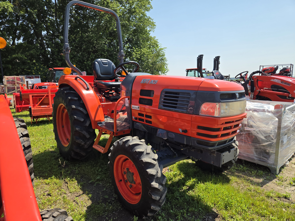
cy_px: 110
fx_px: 196
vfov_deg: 58.9
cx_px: 148
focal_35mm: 23
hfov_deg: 73.9
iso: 80
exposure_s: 1/3637
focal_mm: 5.4
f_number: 1.8
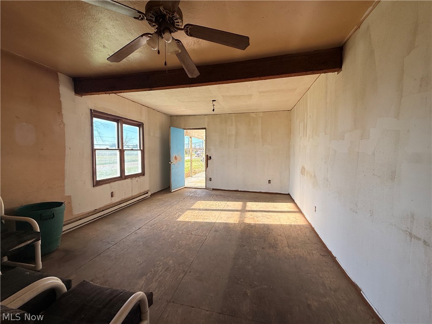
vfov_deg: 85.7
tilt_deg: -2.7
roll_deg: -0.5
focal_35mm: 14
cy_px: 162
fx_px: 175
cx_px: 216
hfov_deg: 102.1
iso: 50
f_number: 2.2
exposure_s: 1/259
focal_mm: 2.22
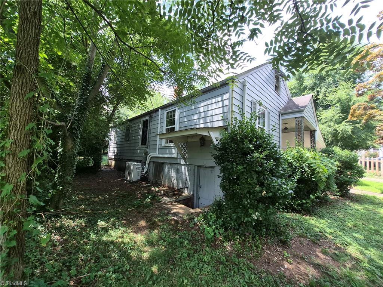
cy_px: 144
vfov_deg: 89.9
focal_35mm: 13
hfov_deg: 106.2
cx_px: 192
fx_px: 144
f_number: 2.2
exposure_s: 1/486
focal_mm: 1.74
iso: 40
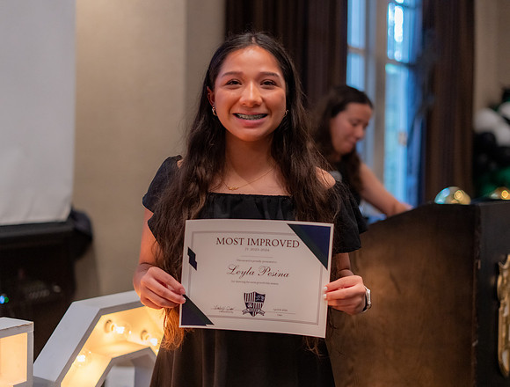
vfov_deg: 26.8
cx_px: 255
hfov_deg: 34.8
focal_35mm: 55
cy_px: 194
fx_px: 813
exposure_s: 1/250
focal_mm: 50
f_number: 1.8
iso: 2000
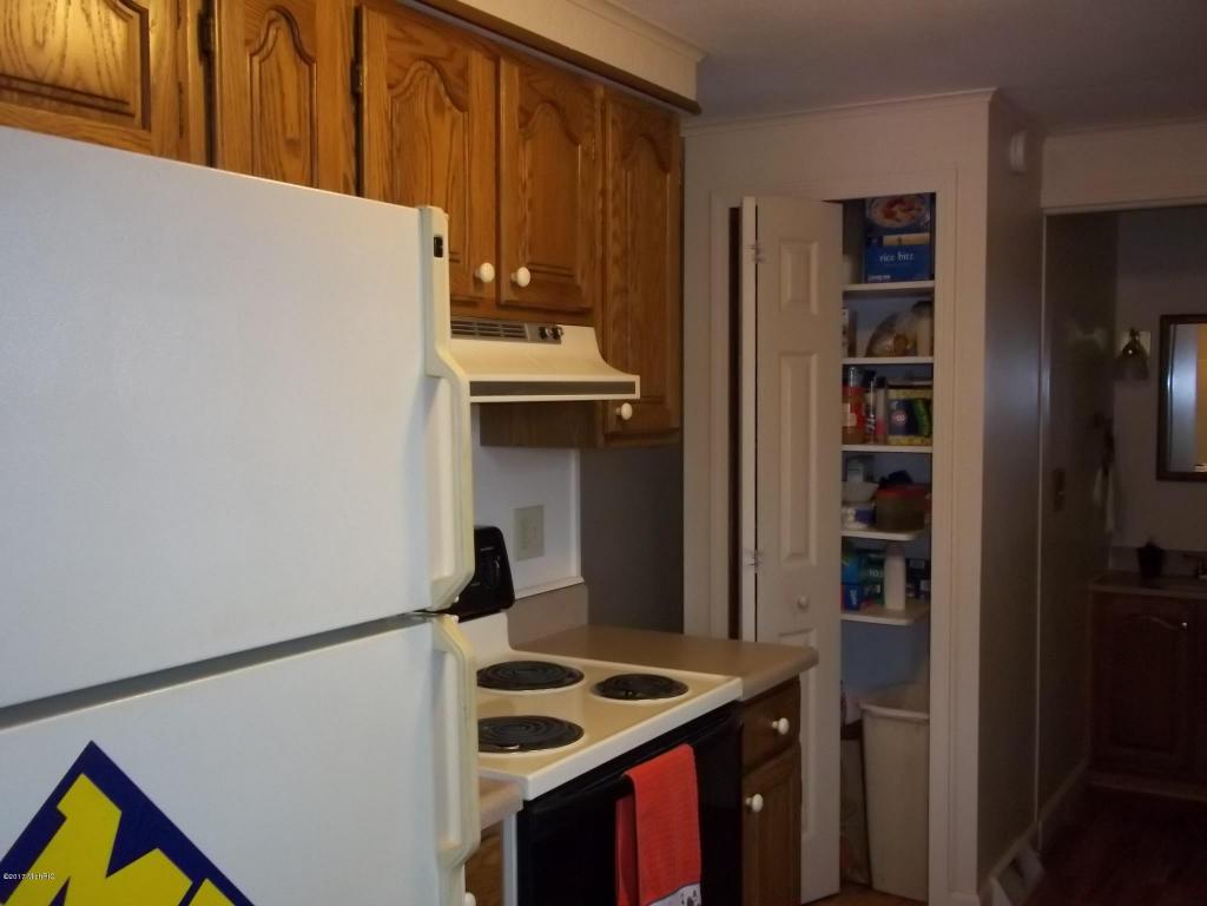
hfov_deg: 51.4
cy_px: 453
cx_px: 604
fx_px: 1255
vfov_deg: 39.7
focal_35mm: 36
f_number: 3.1
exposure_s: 1/30
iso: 320
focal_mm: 6.5
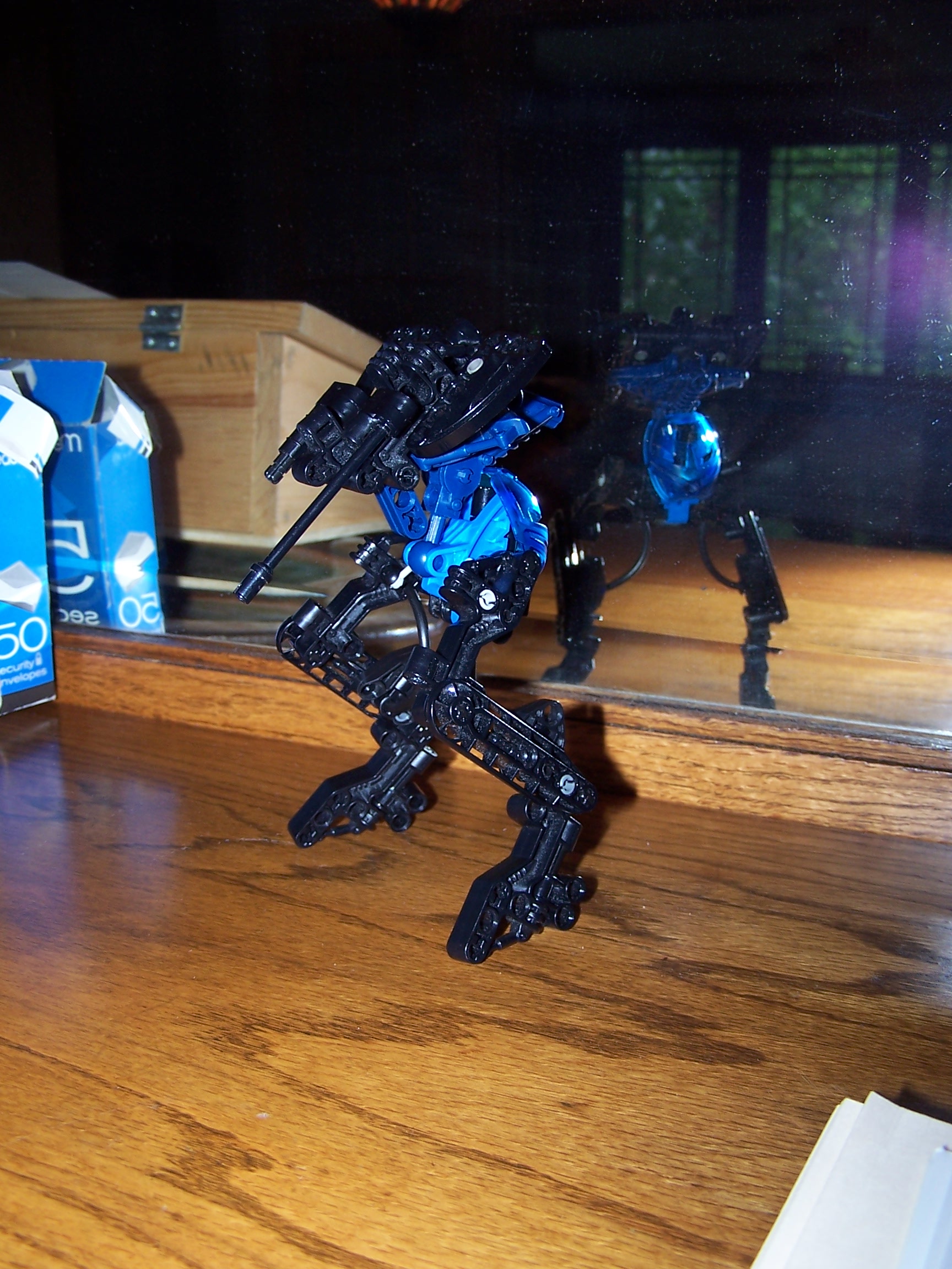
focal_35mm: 38
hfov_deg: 37.7
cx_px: 476
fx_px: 1393
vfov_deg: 49.0
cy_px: 634
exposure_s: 1/60
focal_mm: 6.3
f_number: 2.8
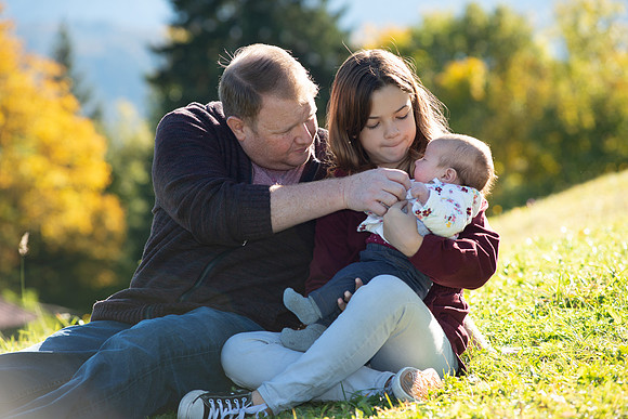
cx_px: 314
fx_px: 2704
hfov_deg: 13.2
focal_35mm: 155
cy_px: 210
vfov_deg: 8.9
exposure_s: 1/250
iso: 200
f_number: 5.6
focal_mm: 155
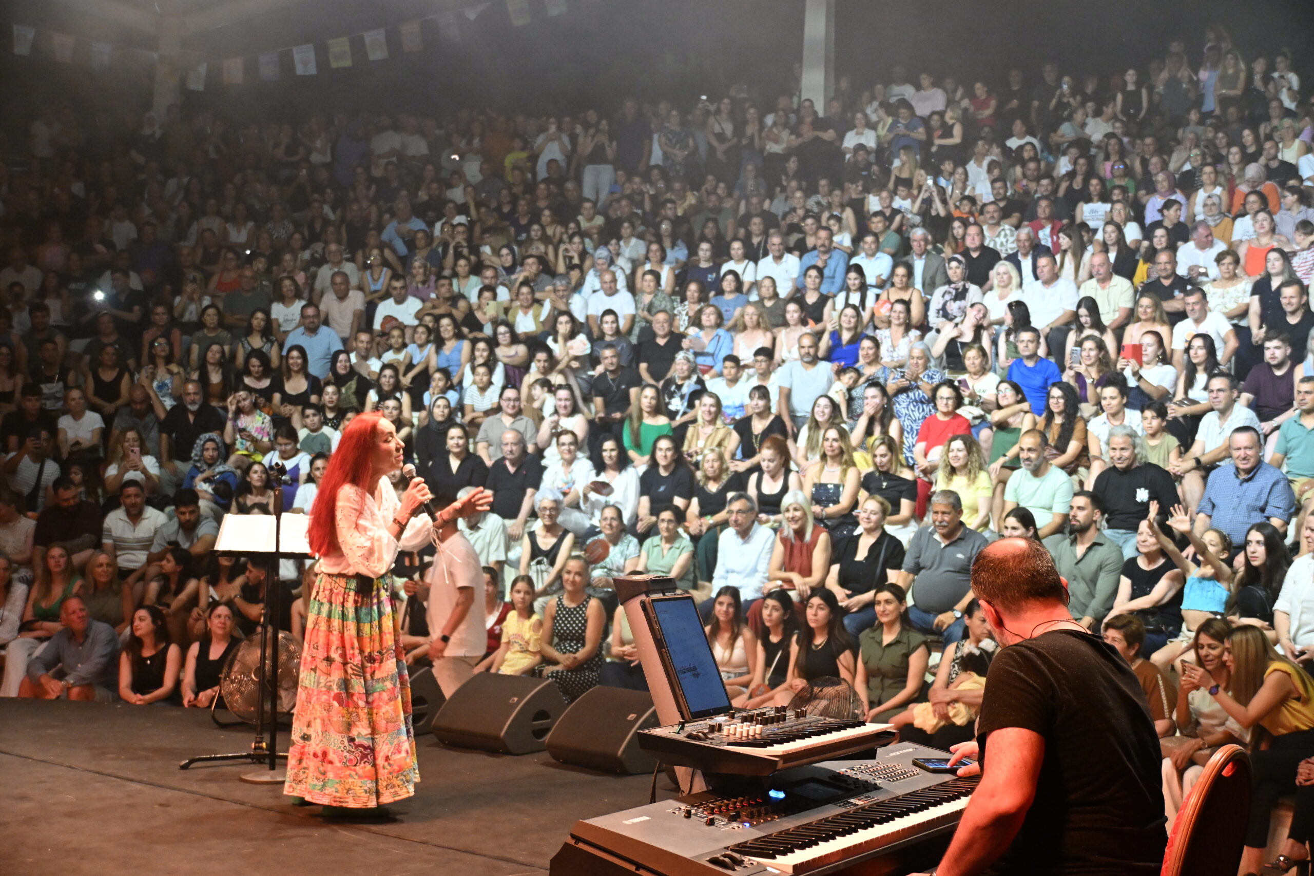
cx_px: 657
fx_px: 1807
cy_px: 438
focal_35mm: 50
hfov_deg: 40.0
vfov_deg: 27.3
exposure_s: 1/125
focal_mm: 33
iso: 2800
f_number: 4
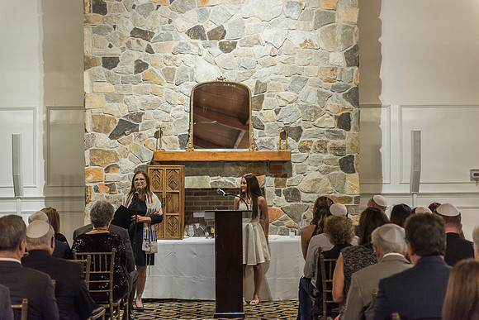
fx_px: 932
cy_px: 160
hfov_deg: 28.8
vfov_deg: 19.5
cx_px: 240
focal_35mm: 70
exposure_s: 1/60
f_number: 2.8
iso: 2500
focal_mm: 70
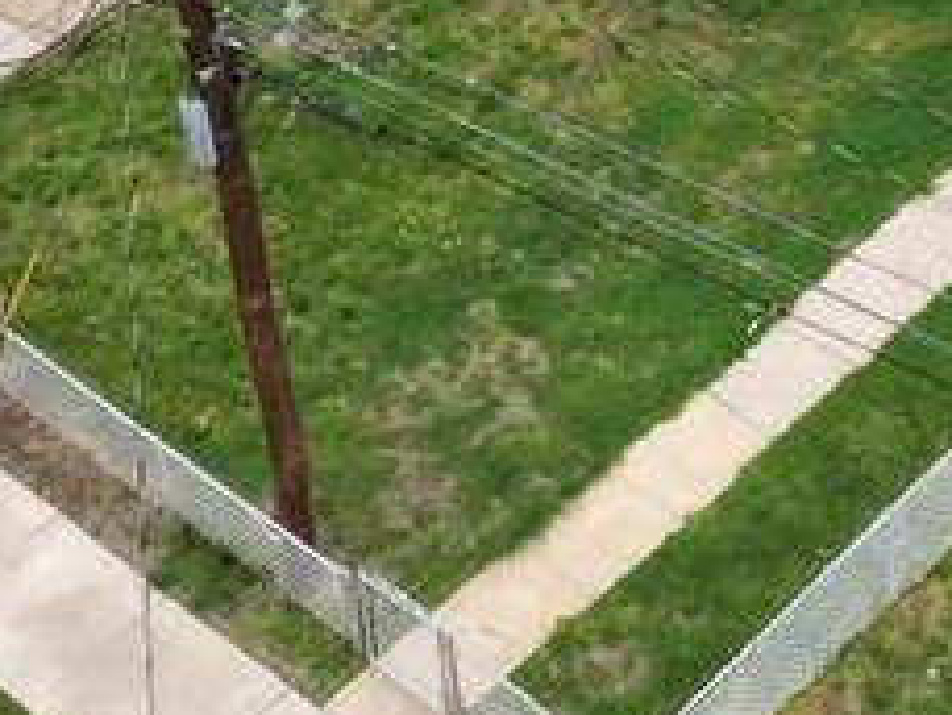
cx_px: 1093
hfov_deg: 14.3
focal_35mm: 134
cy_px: -586
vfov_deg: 10.4
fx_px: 3687
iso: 110
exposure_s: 1/500
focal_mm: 6.72
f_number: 1.7
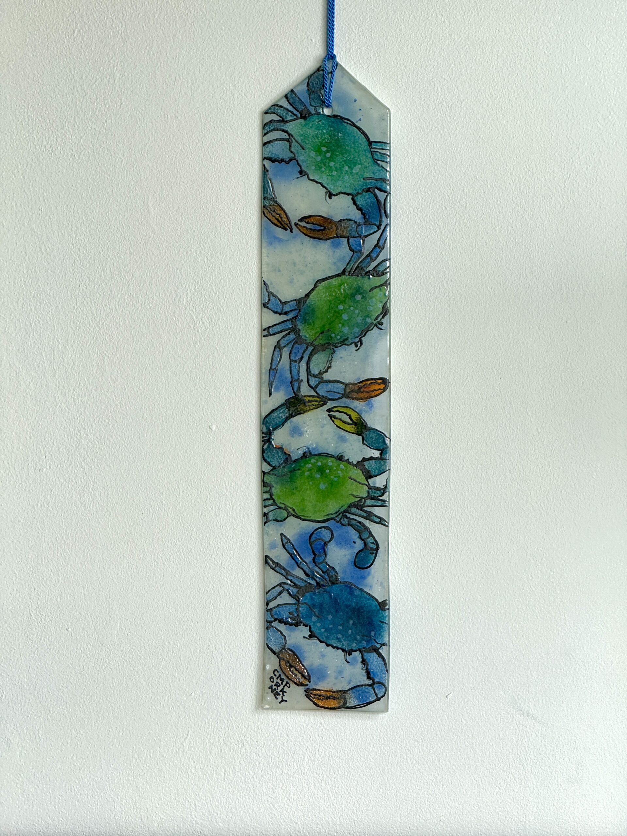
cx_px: 314
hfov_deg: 12.3
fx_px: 2898
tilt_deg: -4.1
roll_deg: -2.3
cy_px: 418
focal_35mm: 120
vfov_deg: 16.4
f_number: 2.8
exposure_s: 1/134
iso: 50
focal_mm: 15.66
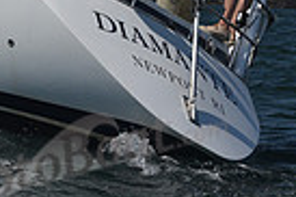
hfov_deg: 4.9
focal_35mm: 416
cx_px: -186
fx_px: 3416
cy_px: -144
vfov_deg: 3.3
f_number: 8
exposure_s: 1/1000
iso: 250
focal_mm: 98
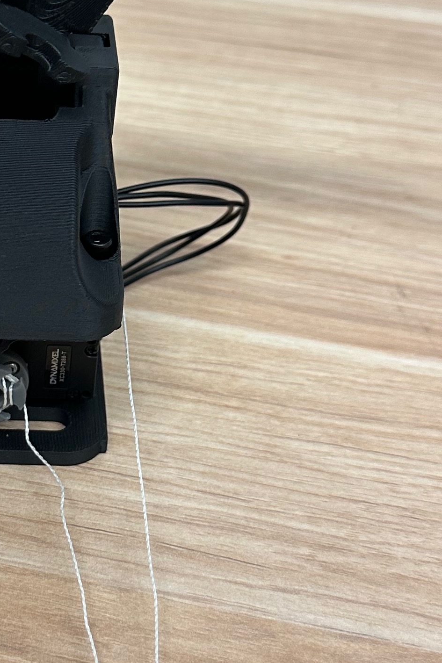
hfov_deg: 18.8
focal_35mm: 71
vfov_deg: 28.2
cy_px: 212
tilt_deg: -35.3
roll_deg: -5.3
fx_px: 1308
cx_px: 19
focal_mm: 6.86
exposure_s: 1/61
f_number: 1.78
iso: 125
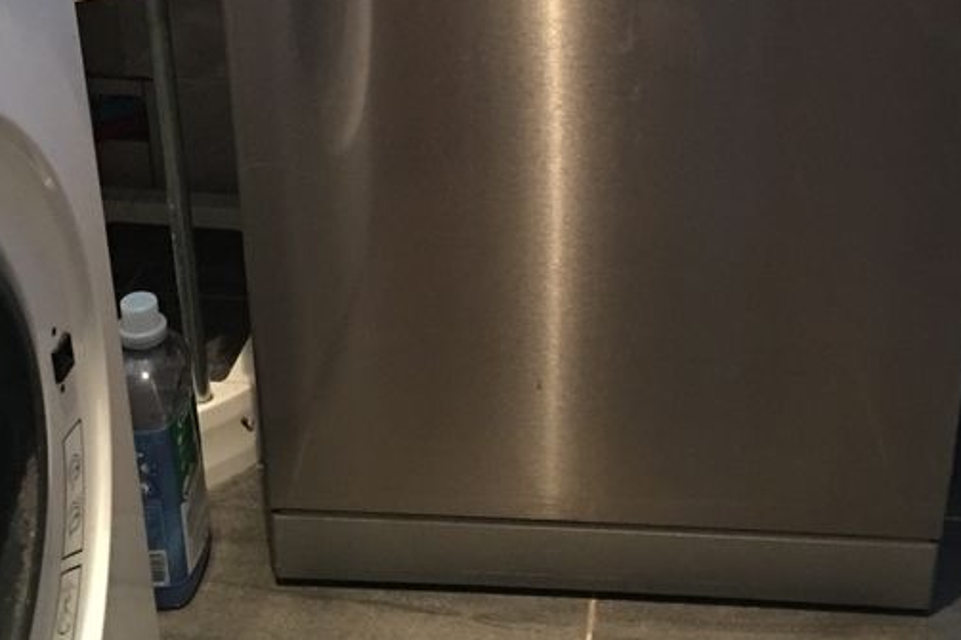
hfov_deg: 33.4
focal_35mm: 60
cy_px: 122
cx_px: 539
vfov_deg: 22.3
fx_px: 1601
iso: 200
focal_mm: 4.15
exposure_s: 1/8
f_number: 2.2
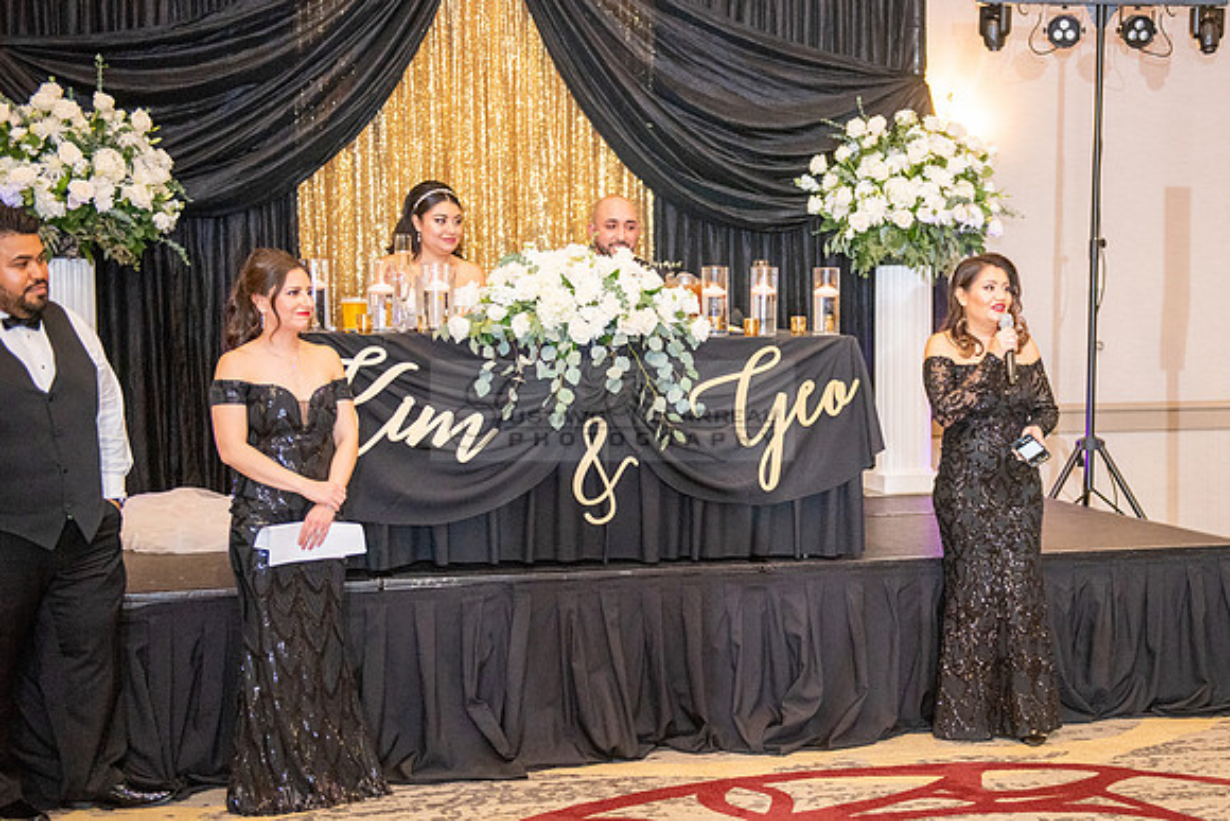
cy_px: 435
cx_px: 801
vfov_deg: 23.6
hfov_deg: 34.5
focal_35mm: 58
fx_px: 1967
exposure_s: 1/160
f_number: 2.8
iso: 1600
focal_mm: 44
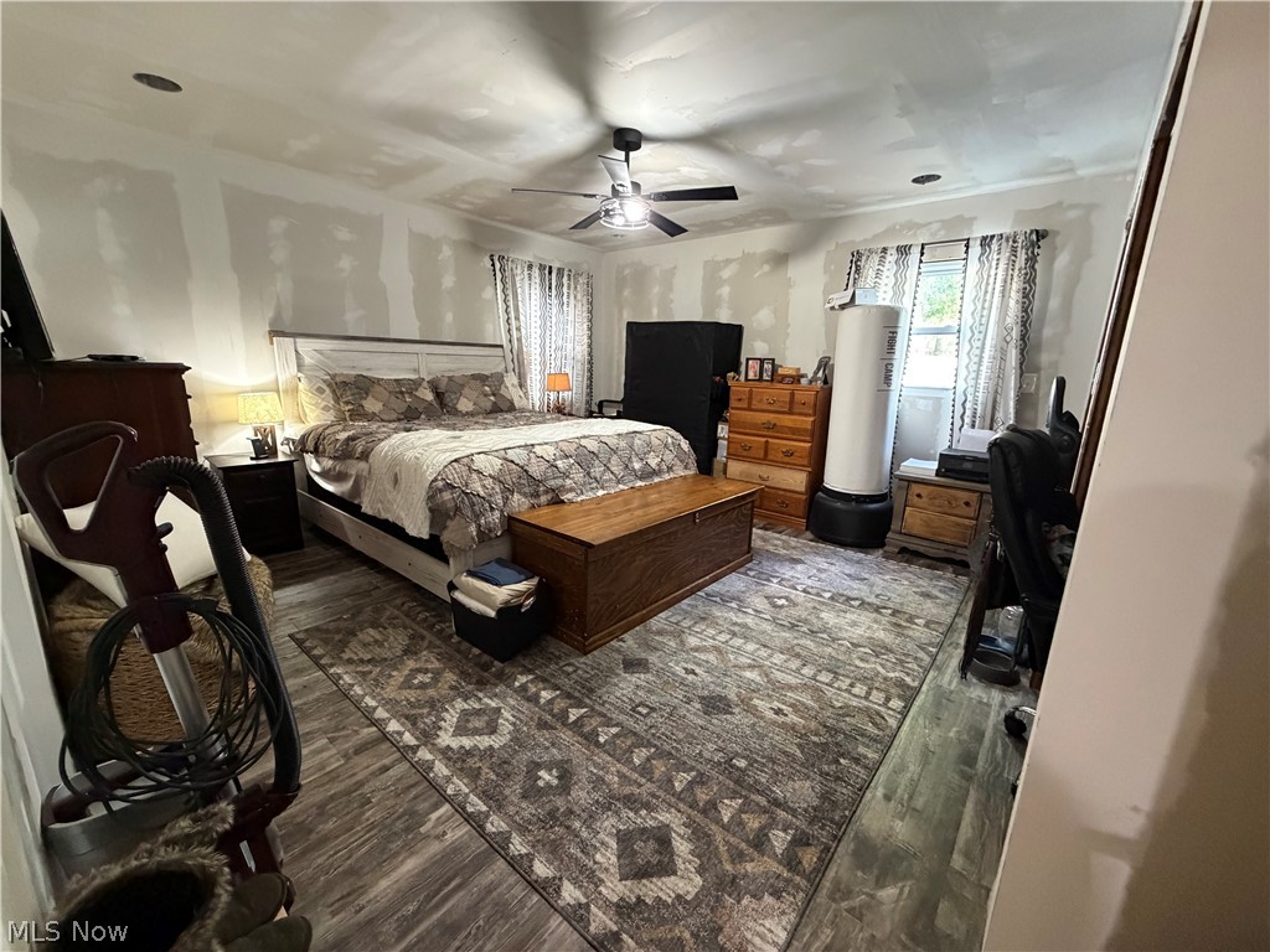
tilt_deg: -13.5
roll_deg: -1.3
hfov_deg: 102.1
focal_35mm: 14
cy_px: 476
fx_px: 514
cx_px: 635
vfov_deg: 85.7
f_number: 2.2
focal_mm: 2.22
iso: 800
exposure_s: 1/60
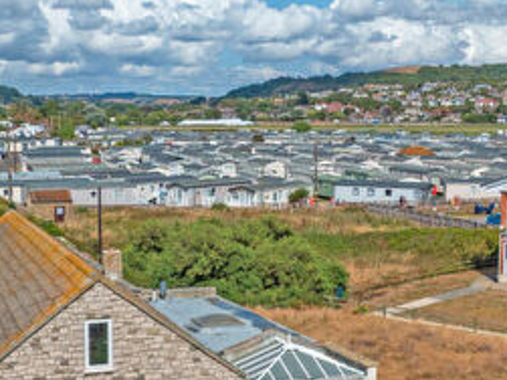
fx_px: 981
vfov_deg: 21.8
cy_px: 255
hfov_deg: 28.9
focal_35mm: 67
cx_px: 206
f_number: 2.8
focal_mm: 12.29
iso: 100
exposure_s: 1/500
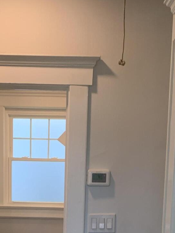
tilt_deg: -4.9
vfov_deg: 25.2
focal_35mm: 72
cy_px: 252
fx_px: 485
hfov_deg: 20.4
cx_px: 56
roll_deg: -2.8
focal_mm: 4.25
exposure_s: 1/121
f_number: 1.8
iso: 80
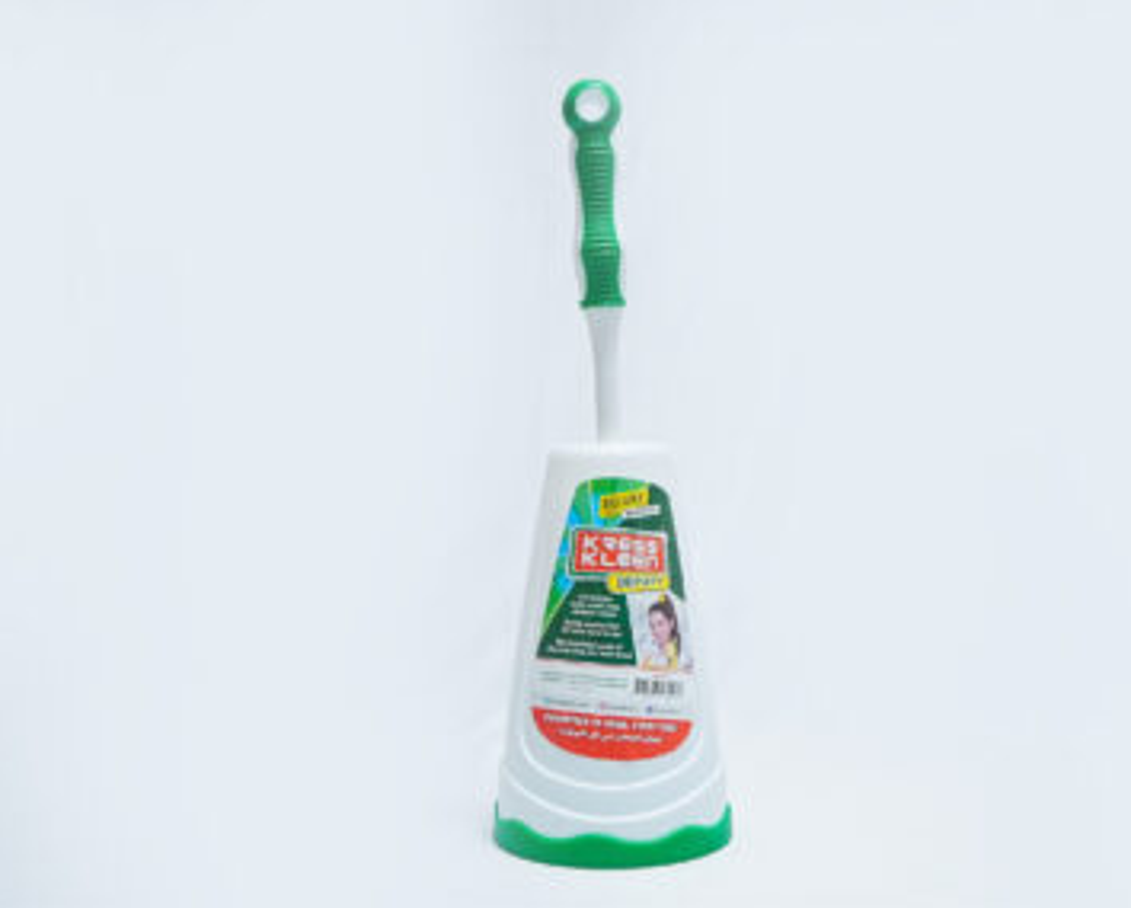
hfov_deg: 44.7
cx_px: 597
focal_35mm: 41
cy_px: 452
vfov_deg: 36.5
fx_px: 1374
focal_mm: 24
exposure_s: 1/160
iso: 2500
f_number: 9
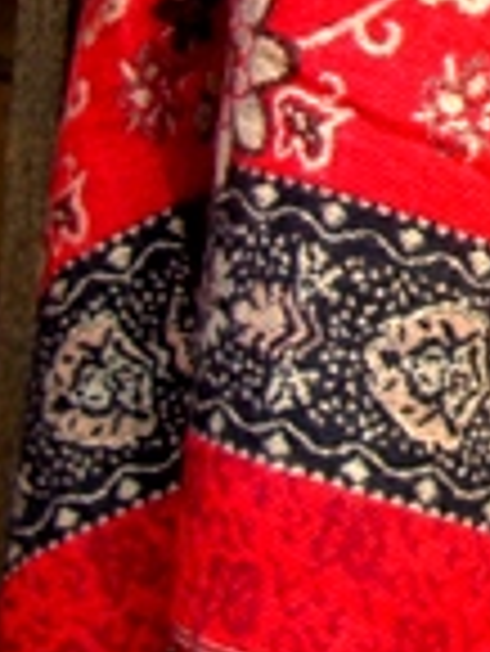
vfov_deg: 12.3
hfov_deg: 9.1
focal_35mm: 157
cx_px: 854
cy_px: -121
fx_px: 2959
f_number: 2.8
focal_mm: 7.9
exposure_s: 1/80
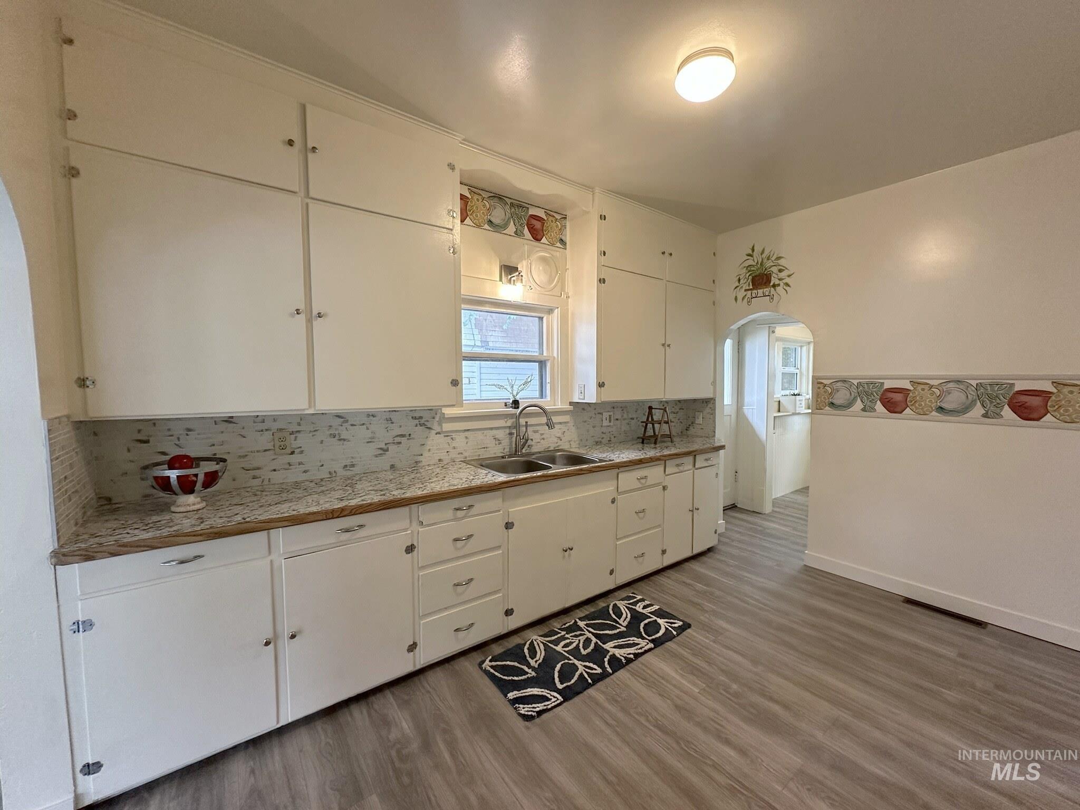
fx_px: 437
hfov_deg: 102.1
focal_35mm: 14
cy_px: 405
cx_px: 540
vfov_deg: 85.7
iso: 250
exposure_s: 1/120
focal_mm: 2.22
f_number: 2.2
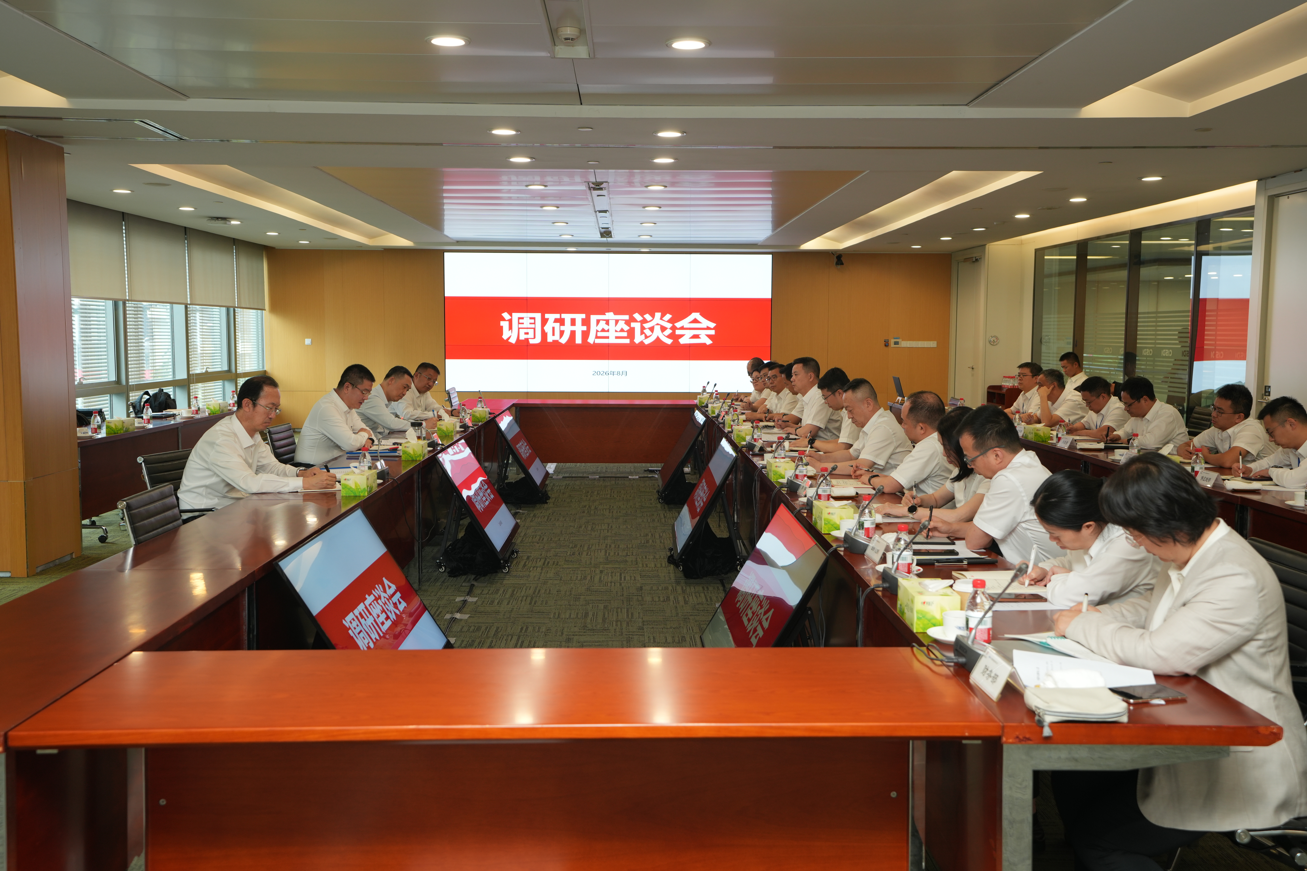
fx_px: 1271
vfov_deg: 37.9
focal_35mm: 35
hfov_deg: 54.4
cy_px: 436
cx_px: 654
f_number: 4.5
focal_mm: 35
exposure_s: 1/30
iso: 400
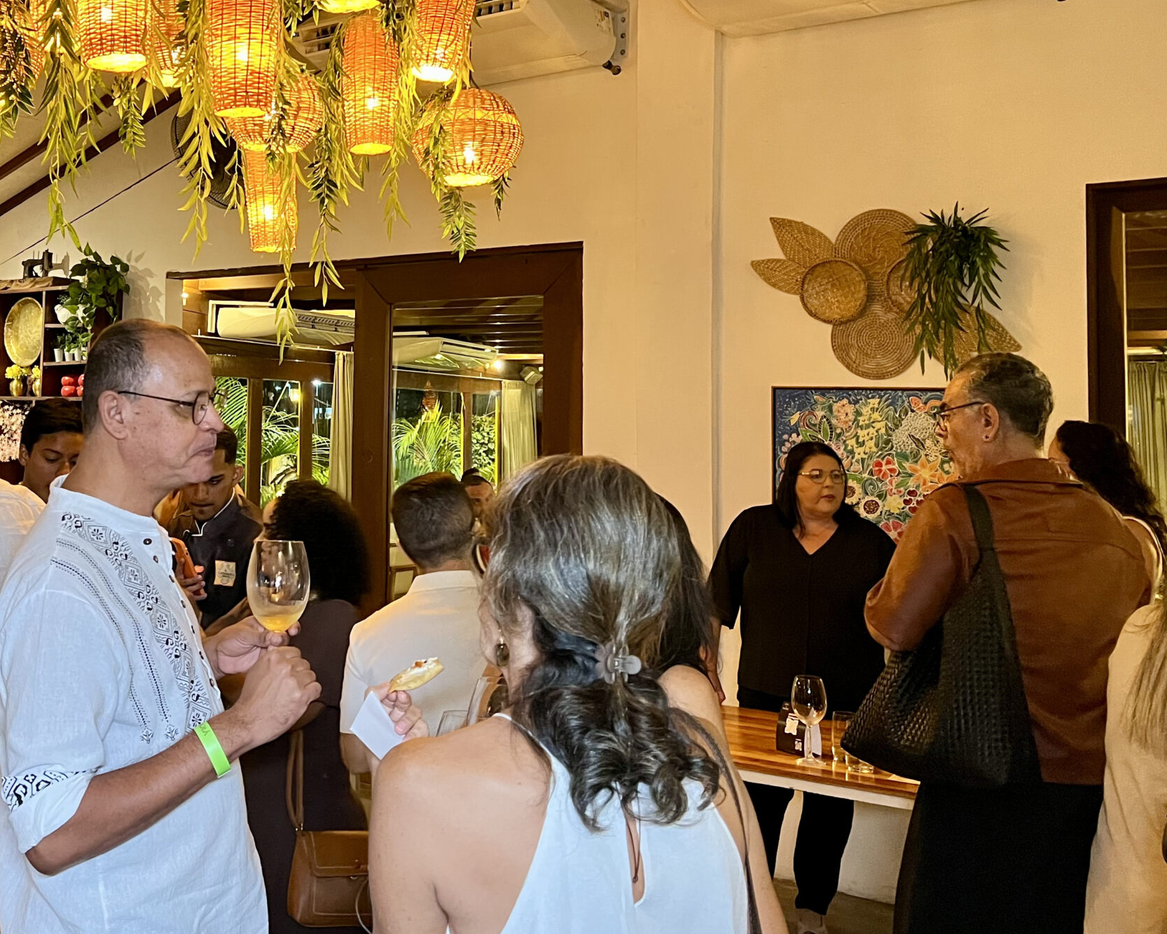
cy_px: 318
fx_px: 1347
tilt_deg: +5.1
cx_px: 279
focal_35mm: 39
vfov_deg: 37.8
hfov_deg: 45.1
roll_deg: -2.4
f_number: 1.5
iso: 400
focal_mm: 5.7
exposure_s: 1/60
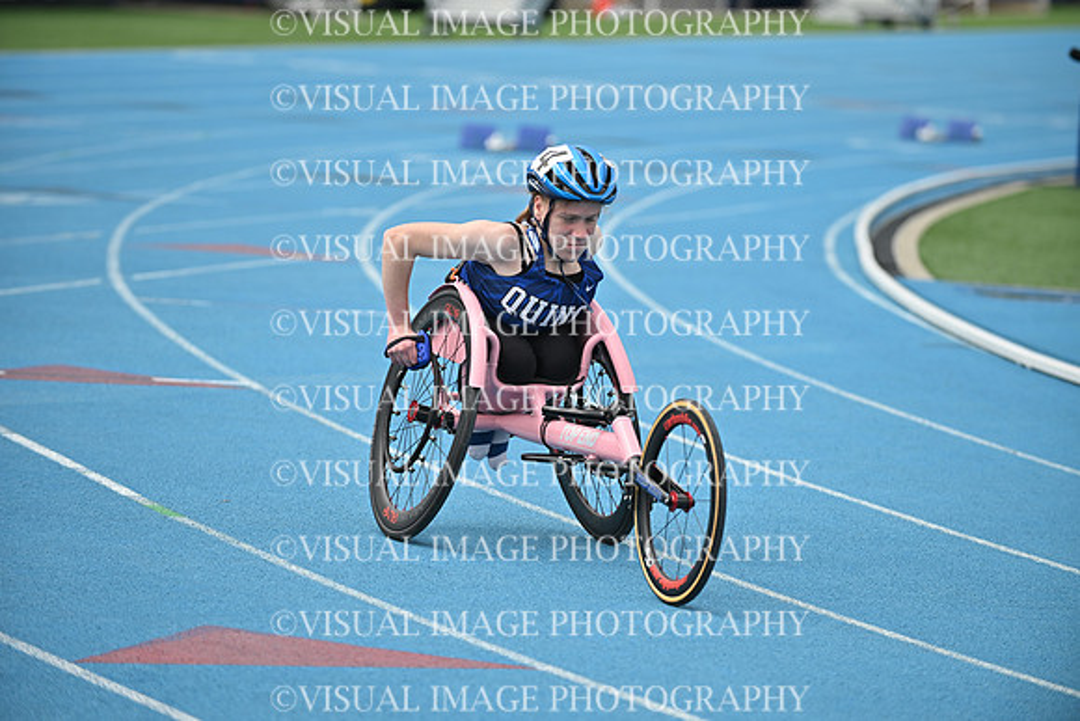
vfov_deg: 10.2
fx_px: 4051
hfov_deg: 15.2
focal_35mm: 135
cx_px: 540
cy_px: 360
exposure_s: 1/3200
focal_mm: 135
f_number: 3.5
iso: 250
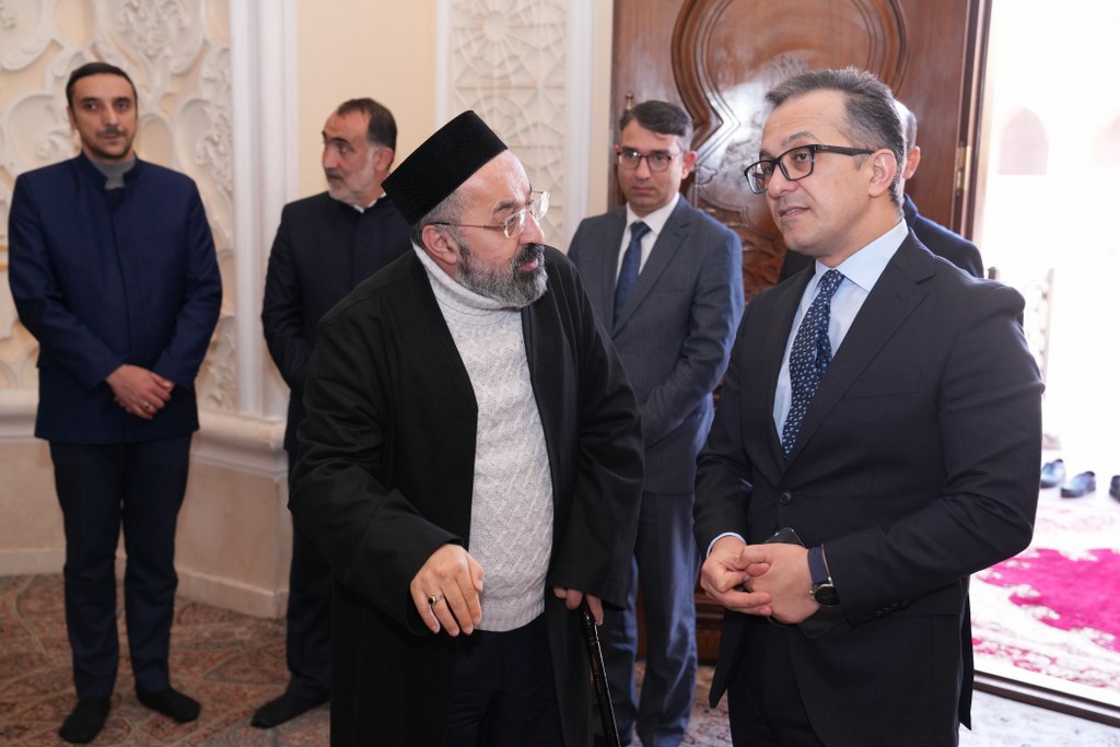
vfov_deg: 30.5
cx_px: 560
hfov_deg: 44.5
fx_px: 1369
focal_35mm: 44
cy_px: 374
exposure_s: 1/200
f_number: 4
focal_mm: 44
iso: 2000
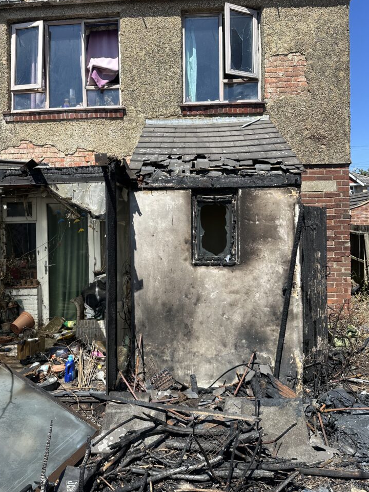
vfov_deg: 65.2
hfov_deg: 51.3
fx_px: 384
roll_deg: +0.2
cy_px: 222
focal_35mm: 27
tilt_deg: -0.8
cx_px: 167
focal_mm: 6.86
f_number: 1.78
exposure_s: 1/3472
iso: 80
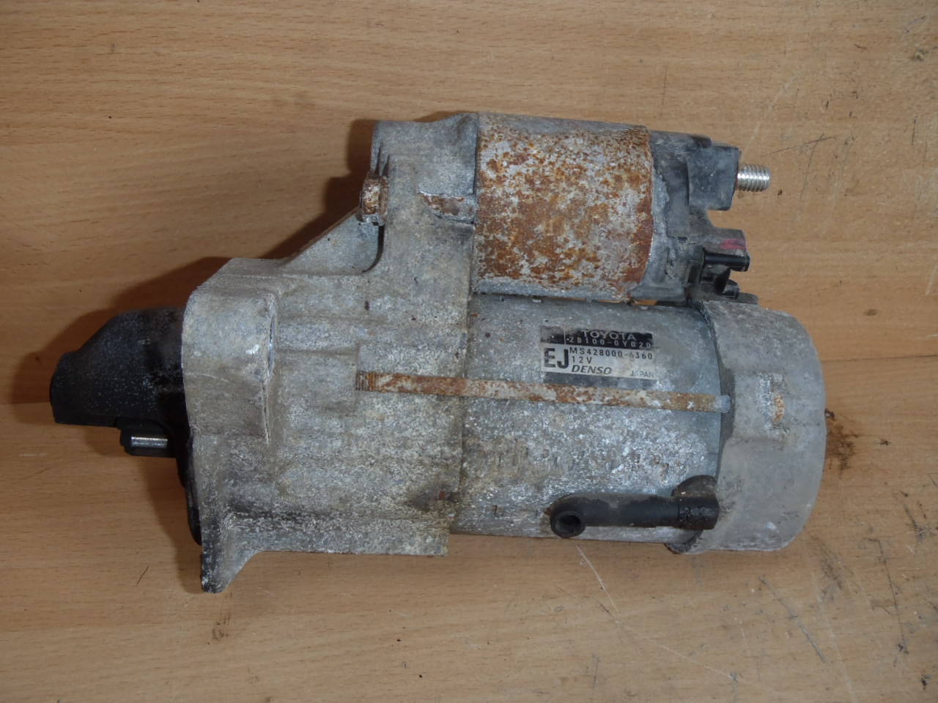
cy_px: 352
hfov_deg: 49.0
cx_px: 469
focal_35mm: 38
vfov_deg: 37.7
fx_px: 1030
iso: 100
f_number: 4.6
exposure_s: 1/40
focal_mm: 6.83
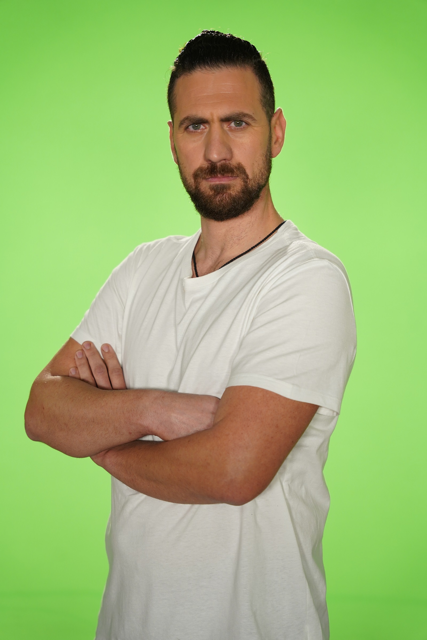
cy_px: 320
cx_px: 214
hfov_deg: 19.5
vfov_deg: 28.8
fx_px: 1245
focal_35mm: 70
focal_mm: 70
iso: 800
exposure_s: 1/400
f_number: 2.8
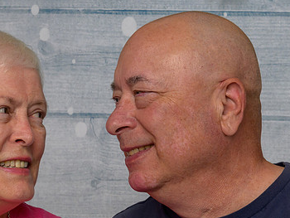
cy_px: 132
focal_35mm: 137
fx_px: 1149
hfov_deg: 14.3
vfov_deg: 10.8
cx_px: 71
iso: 400
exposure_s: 1/125
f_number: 10
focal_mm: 40
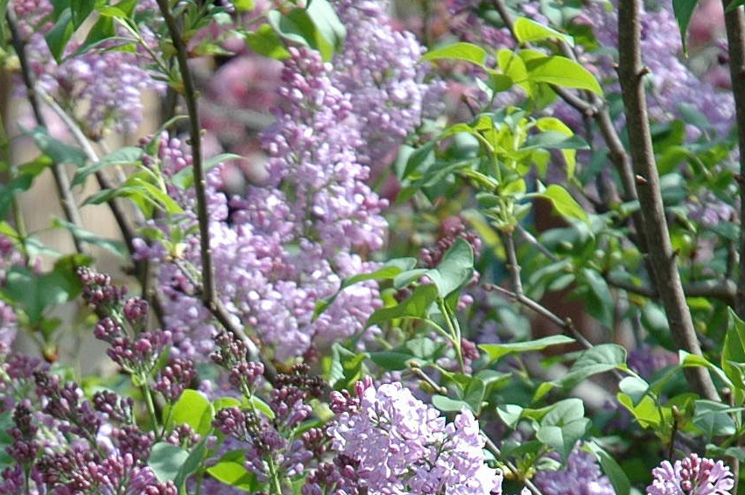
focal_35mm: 318
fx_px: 6576
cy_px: 732
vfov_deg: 4.3
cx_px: 60
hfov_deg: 6.5
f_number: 4.5
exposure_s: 1/400
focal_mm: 60
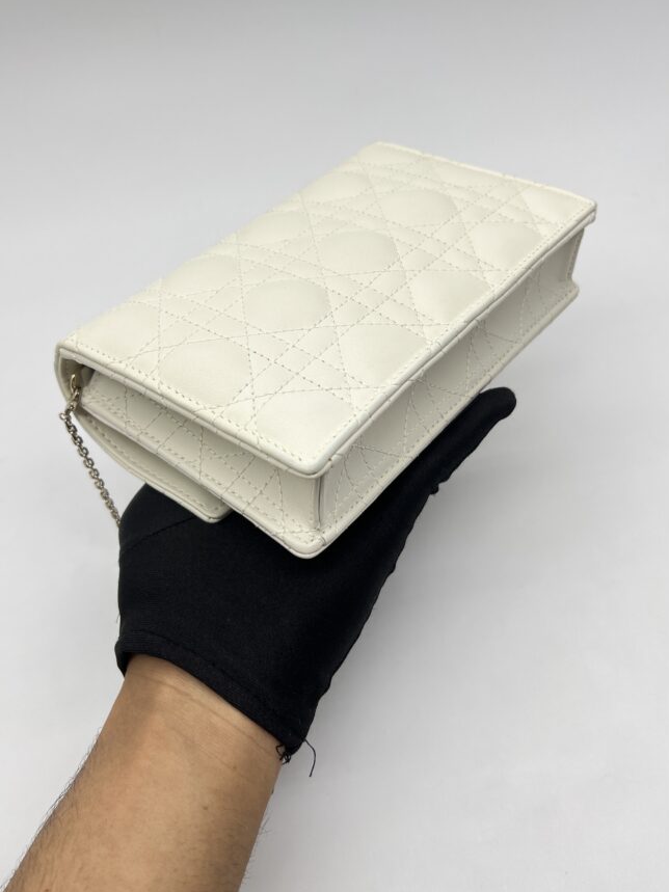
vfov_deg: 58.3
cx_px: 299
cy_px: 411
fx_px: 799
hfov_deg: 45.4
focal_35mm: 31
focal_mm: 5.7
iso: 40
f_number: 1.5
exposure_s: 1/167
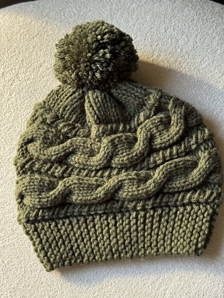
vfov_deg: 39.6
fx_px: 414
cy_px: 149
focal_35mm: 48
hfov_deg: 30.3
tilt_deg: -70.2
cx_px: 112
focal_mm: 6.76
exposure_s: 1/60
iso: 100
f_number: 1.78
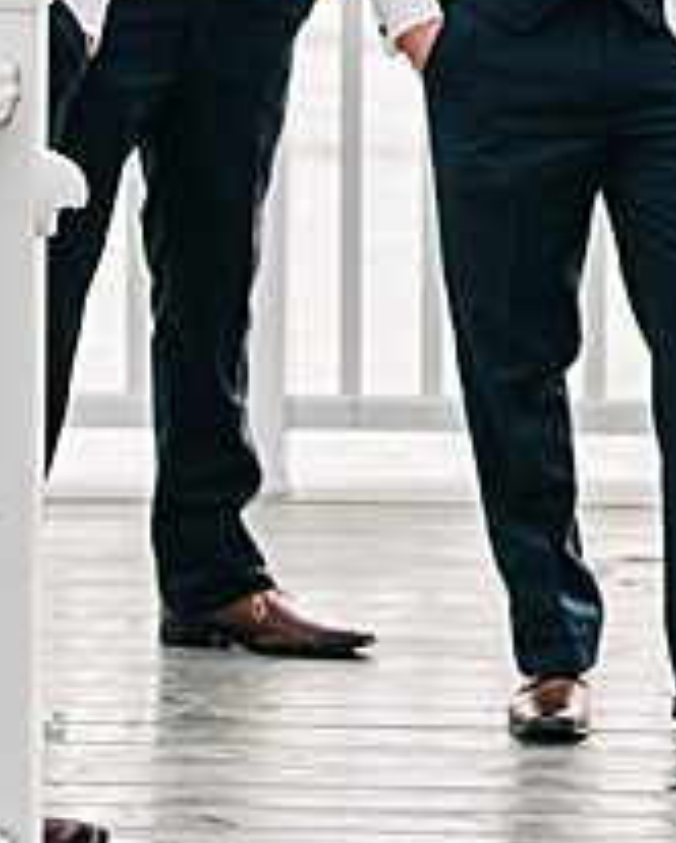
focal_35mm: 298
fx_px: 7442
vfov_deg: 6.4
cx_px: 957
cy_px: -316
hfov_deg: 5.2
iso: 400
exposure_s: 1/2500
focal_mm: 70
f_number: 2.8
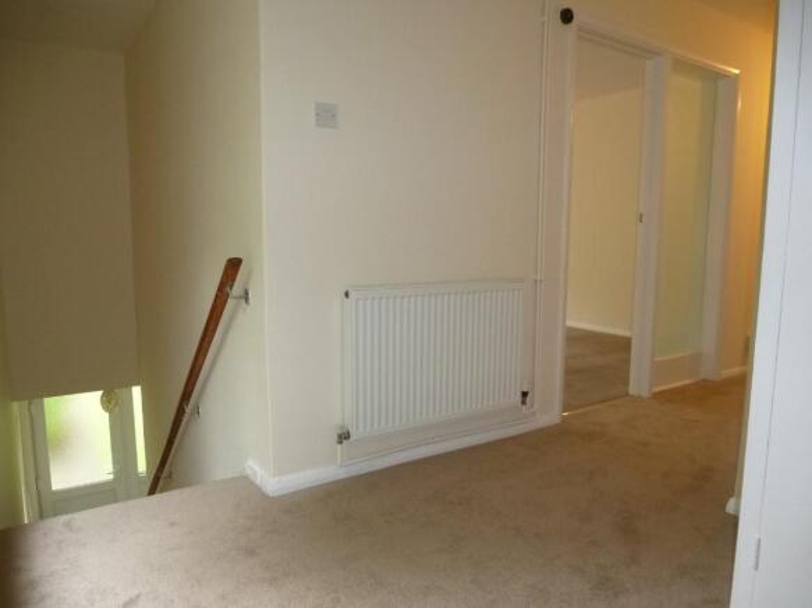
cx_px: 406
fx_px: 563
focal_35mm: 24
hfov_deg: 71.6
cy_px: 304
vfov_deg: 56.8
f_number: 3.3
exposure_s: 1/60
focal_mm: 4.3
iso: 400
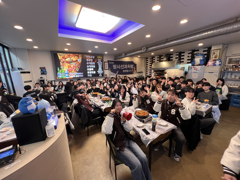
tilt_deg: -11.0
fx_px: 90
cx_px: 120
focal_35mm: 13
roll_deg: +1.7
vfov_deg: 89.9
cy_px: 90
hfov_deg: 106.2
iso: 250
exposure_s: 1/60
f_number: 1.8
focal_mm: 1.57
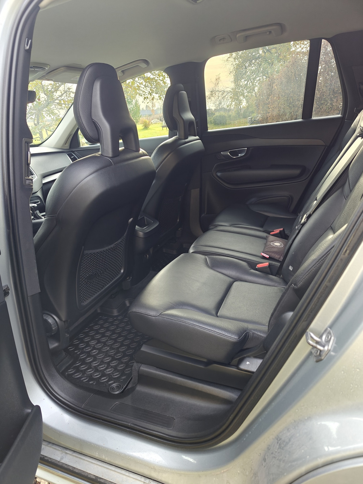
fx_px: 322
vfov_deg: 73.9
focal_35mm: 23
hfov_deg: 58.9
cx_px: 182
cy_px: 242
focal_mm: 6.06
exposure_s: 1/100
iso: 200
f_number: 1.6
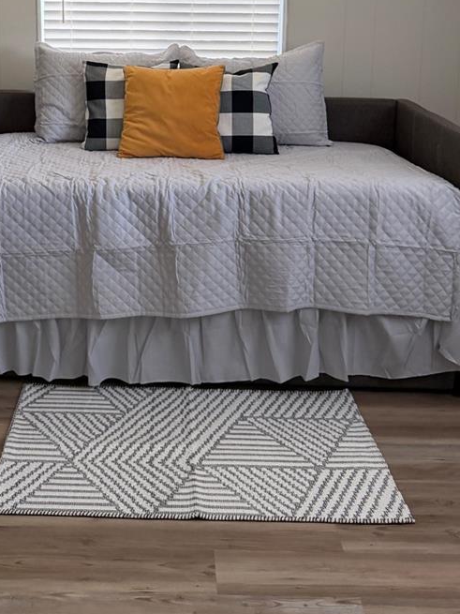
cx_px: 162
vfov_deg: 40.4
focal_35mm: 44
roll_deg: -1.6
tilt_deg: -8.0
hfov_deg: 32.6
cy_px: 88
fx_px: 780
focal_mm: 6.76
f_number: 1.78
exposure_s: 1/120
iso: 250
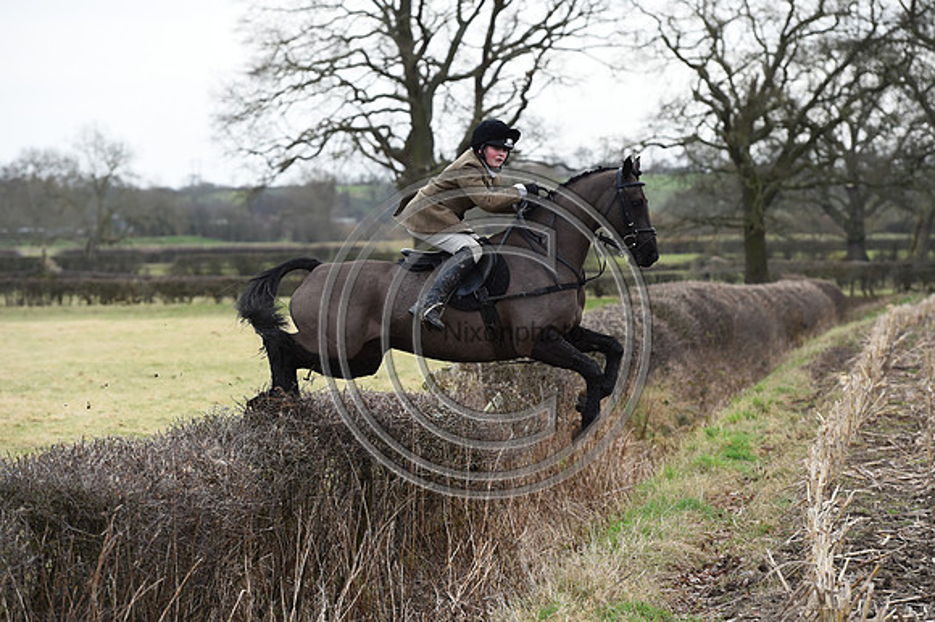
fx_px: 4023
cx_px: 468
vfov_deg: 8.8
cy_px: 311
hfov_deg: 13.3
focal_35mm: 155
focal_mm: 155
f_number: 5.6
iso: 1250
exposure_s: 1/1250
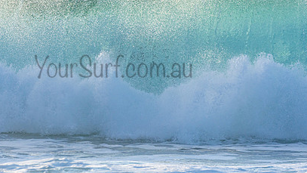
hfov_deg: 1.9
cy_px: 60
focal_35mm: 1119
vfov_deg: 1.1
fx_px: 9110
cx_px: 112
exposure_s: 1/1250
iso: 250
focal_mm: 500
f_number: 5.6
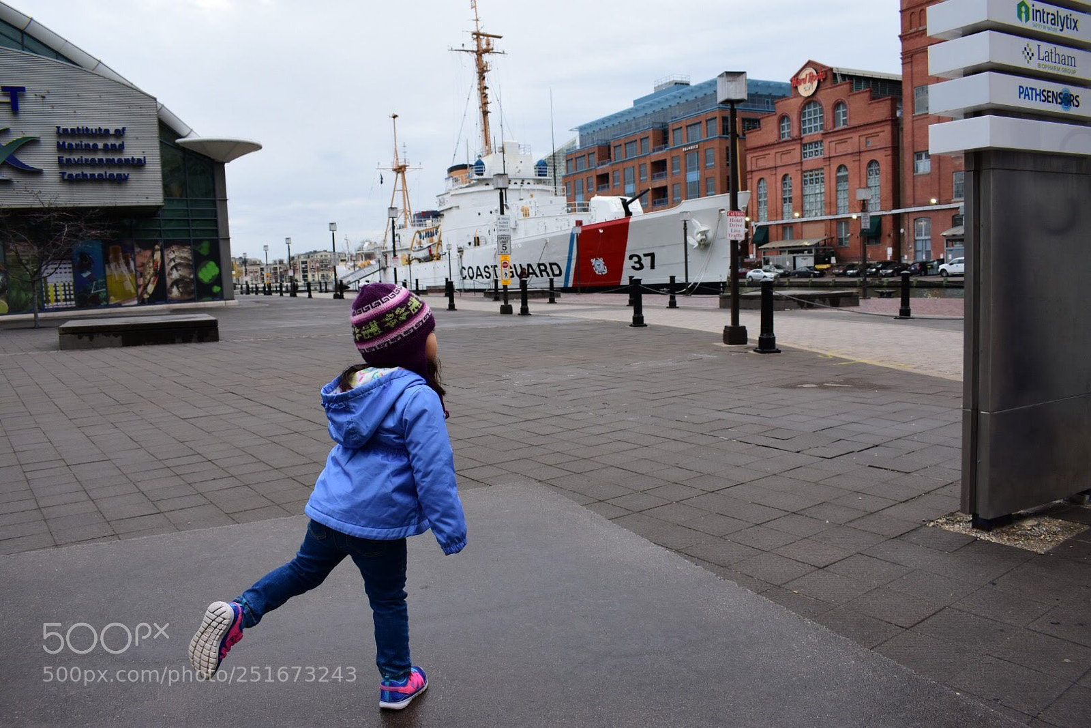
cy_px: 364
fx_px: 818
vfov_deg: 47.9
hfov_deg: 67.4
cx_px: 546
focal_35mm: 27
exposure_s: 1/250
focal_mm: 18
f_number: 8
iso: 400
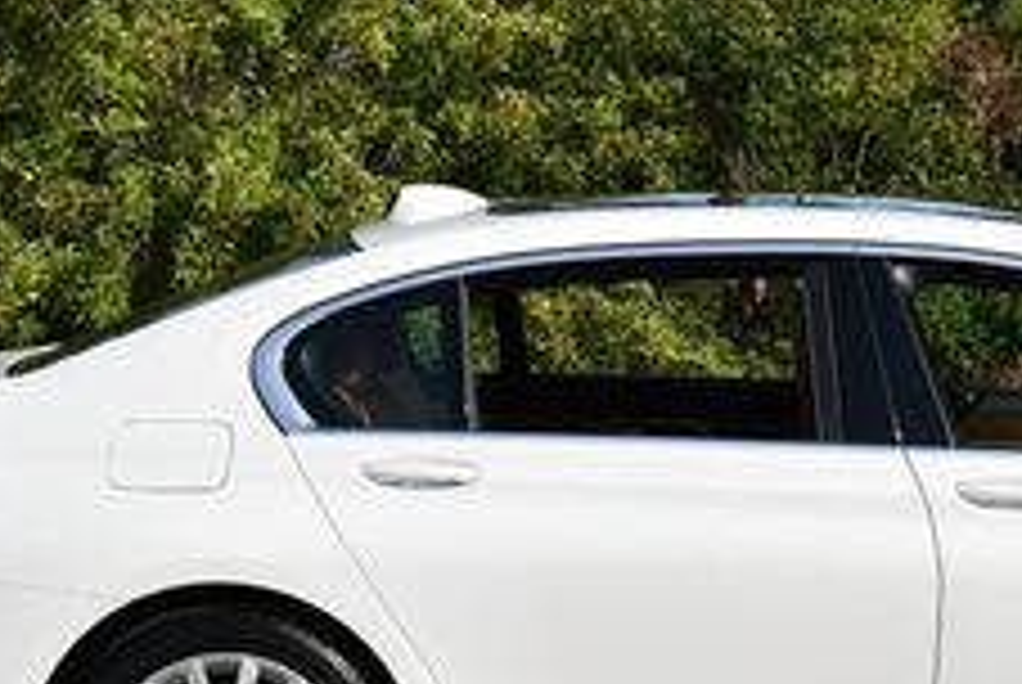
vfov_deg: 8.7
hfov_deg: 12.9
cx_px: 887
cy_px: 144
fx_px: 4491
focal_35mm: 158
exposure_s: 1/250
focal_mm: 28
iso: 110
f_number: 8
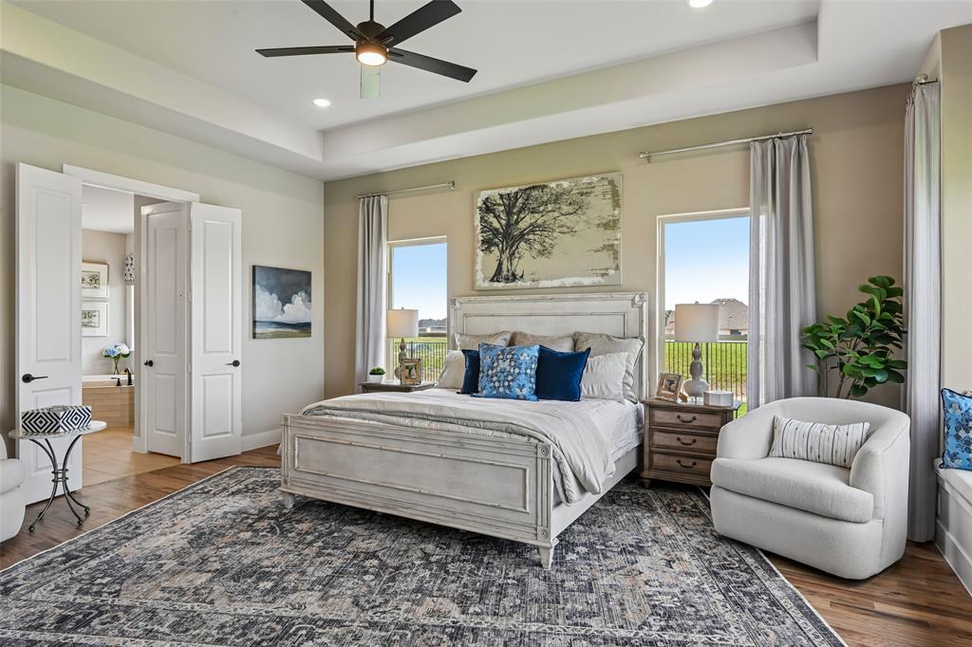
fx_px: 513
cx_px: 486
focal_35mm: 19
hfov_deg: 86.9
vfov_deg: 64.5
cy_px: 324
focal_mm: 19
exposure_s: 1/160
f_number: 8
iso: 400
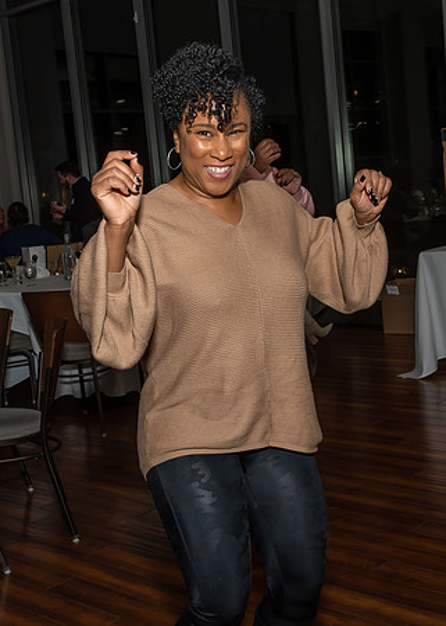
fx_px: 911
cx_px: 212
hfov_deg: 27.5
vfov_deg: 37.9
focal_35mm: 51
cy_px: 284
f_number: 8
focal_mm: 20
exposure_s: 1/250
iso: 400
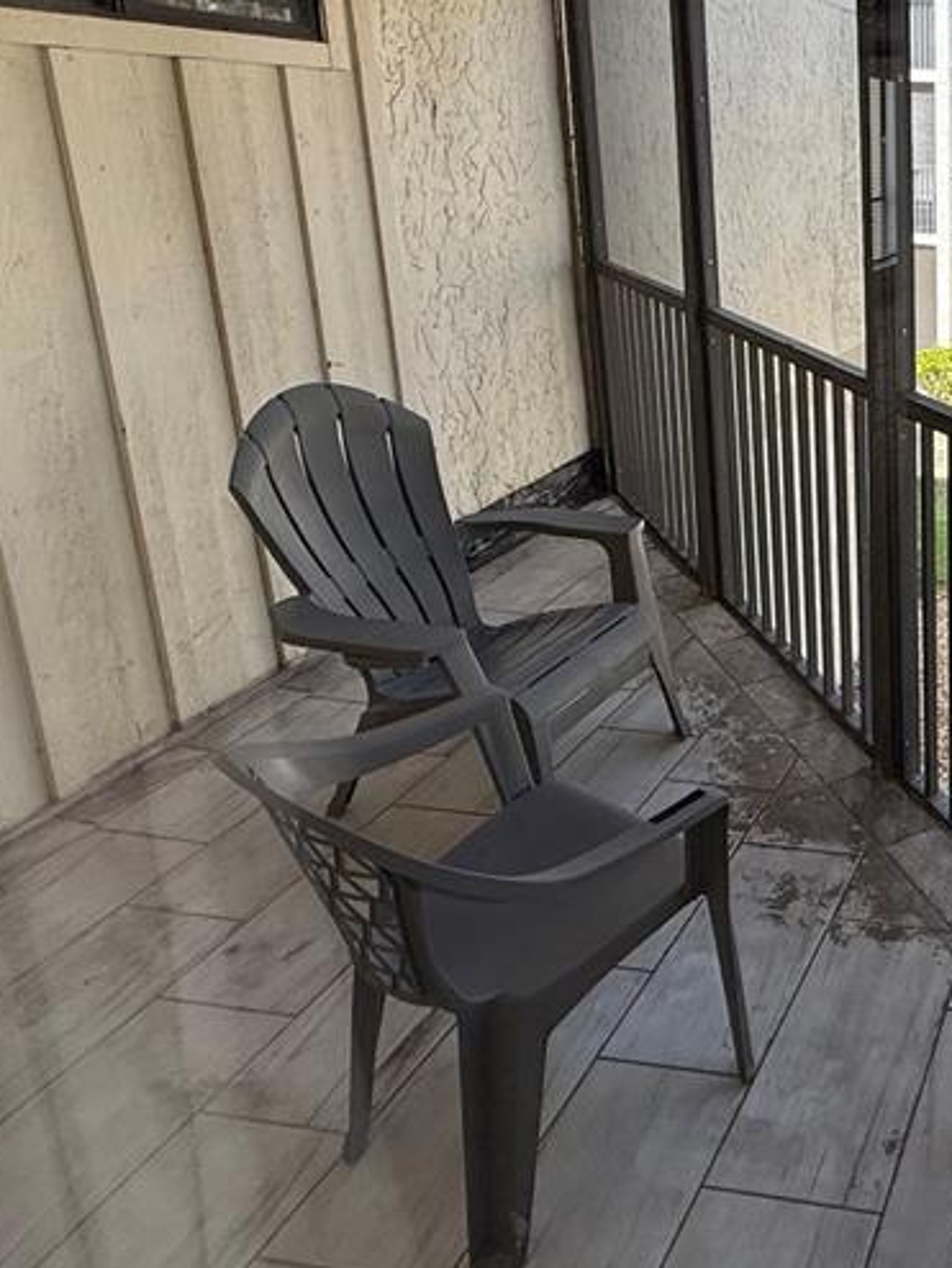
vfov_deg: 59.7
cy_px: 390
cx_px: 1091
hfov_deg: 38.3
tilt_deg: -14.9
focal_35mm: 29
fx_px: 1062
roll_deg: -1.9
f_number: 2.2
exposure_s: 1/245
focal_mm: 2.22
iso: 64
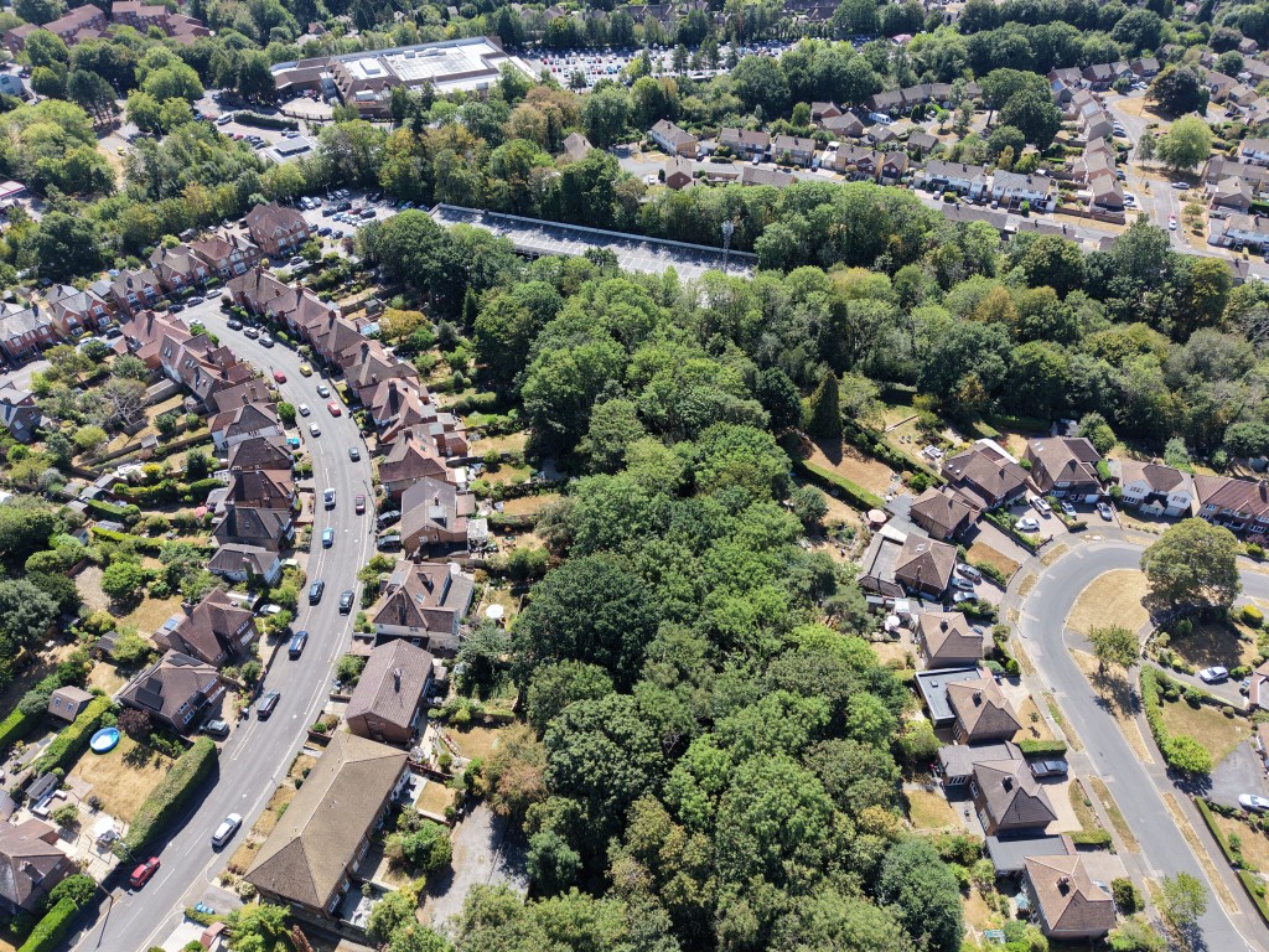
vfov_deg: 56.8
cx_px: 634
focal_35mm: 24
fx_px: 880
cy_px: 476
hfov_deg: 71.6
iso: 100
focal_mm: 8.67
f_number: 1.8
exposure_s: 1/1000
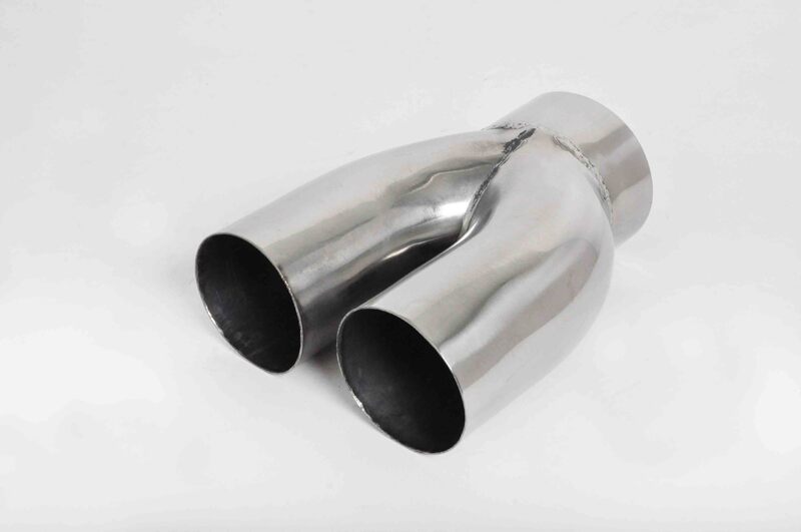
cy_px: 266
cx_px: 400
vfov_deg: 18.9
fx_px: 1600
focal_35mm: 72
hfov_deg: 28.1
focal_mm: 48
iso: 3200
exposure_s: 1/200
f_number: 20
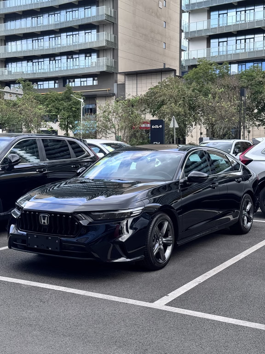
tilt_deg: -3.4
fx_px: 490
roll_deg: -0.2
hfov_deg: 30.3
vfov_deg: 39.7
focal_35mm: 48
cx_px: 132
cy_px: 177
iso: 64
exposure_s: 1/739
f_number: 1.78
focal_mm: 6.76
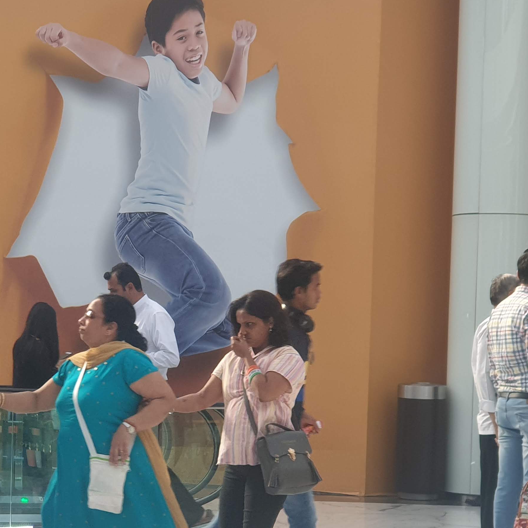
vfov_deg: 16.7
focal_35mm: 104
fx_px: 1795
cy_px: 361
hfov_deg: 16.6
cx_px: 113
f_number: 2.4
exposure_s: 1/100
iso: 50
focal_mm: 6
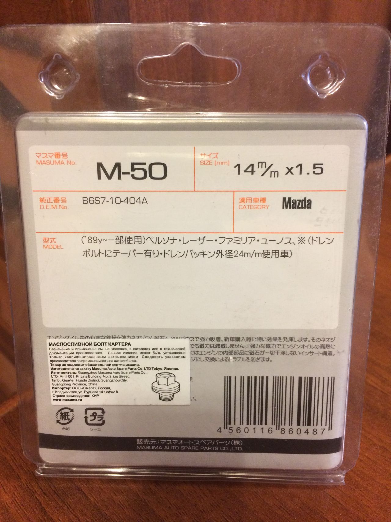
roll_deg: +0.2
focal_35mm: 29
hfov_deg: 48.2
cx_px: 196
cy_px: 261
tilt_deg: -34.4
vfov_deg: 61.7
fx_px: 437
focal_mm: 4.15
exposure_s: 1/33
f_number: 2.2
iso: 250
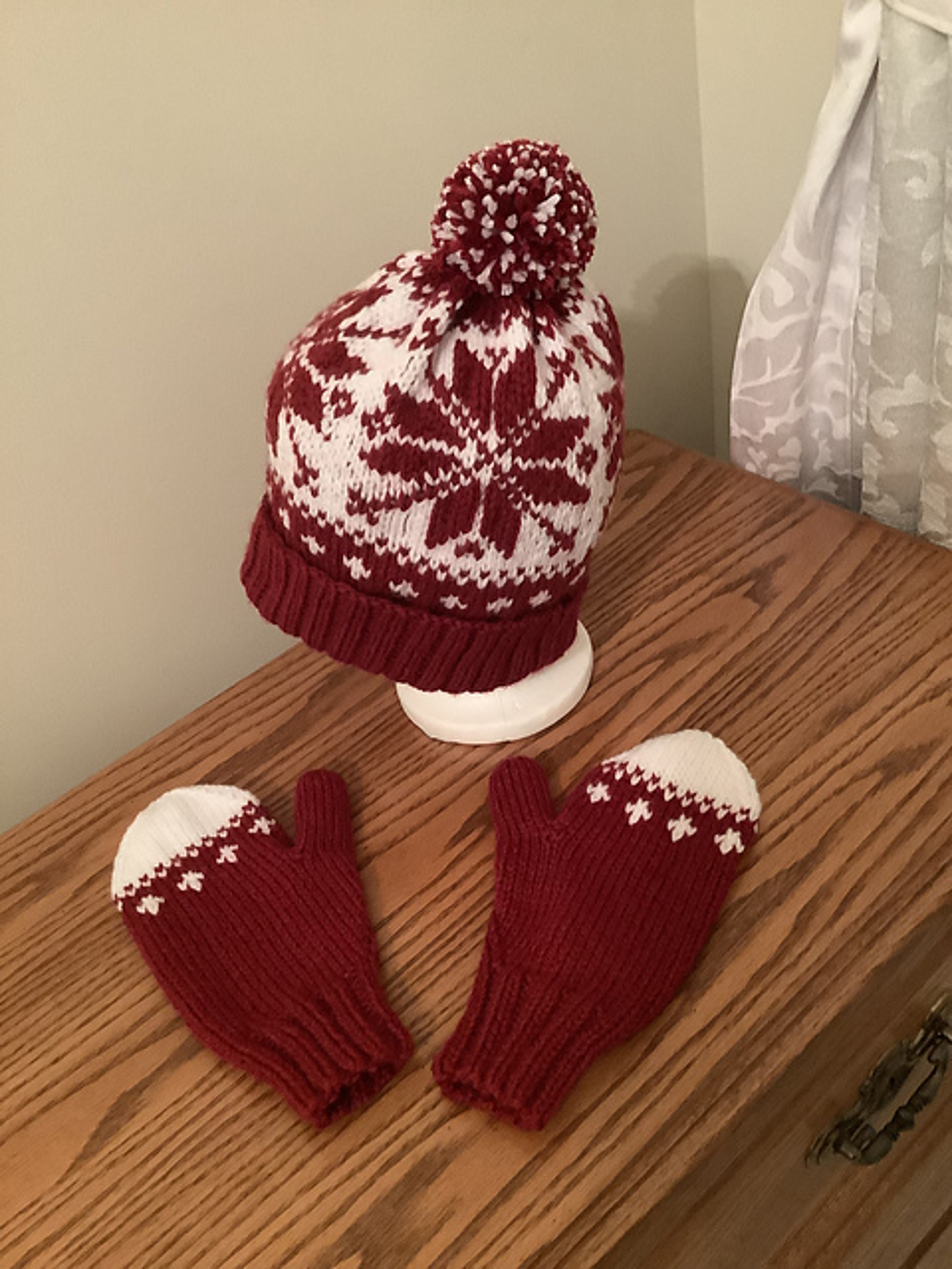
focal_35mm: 31
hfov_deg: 45.4
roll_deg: +14.1
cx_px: 476
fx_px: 1137
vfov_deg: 58.4
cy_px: 634
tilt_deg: -38.6
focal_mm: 3.3
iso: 800
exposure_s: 1/30
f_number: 2.4
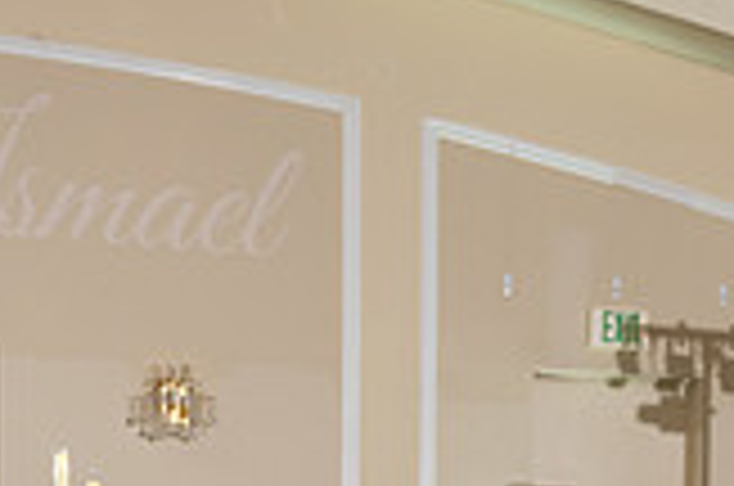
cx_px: 456
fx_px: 2930
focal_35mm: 144
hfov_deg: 14.3
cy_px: 1010
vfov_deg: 8.9
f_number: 4
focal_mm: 32
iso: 800
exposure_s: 1/160
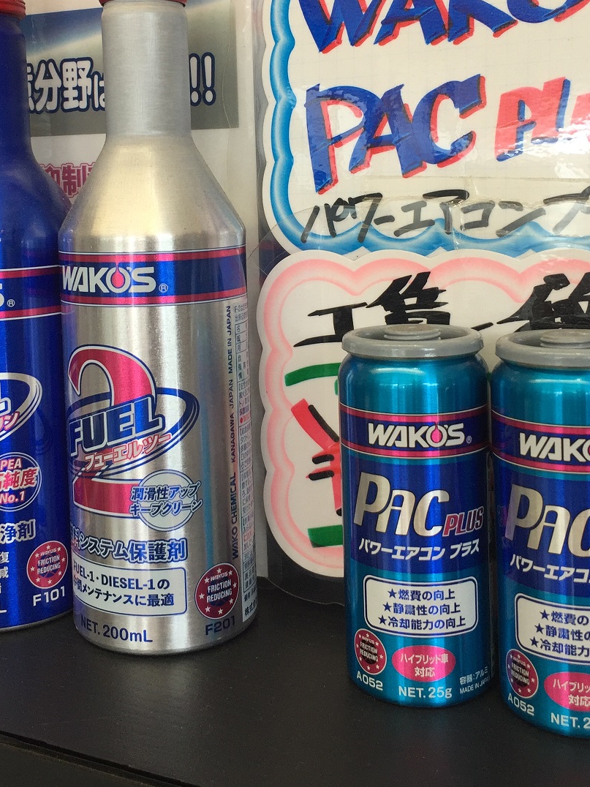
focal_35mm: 44
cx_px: 253
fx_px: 1000
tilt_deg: -4.8
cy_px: 257
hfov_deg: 32.8
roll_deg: +2.8
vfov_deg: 42.3
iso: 50
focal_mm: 4.15
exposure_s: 1/120
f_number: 2.2
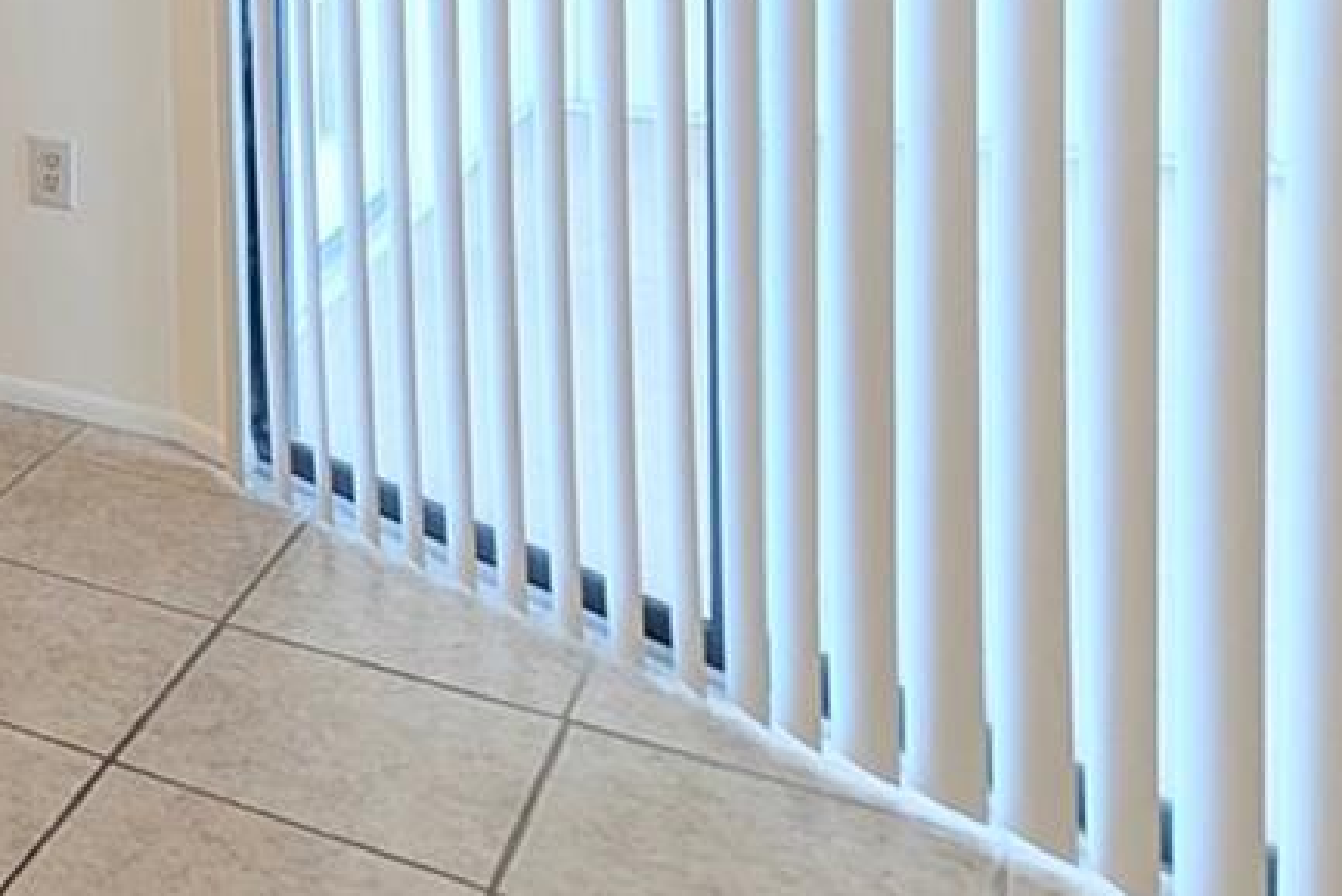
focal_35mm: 46
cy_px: -195
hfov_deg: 29.4
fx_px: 1715
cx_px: -592
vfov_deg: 26.0
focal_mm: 2.02
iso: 91
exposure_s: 1/120
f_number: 1.7
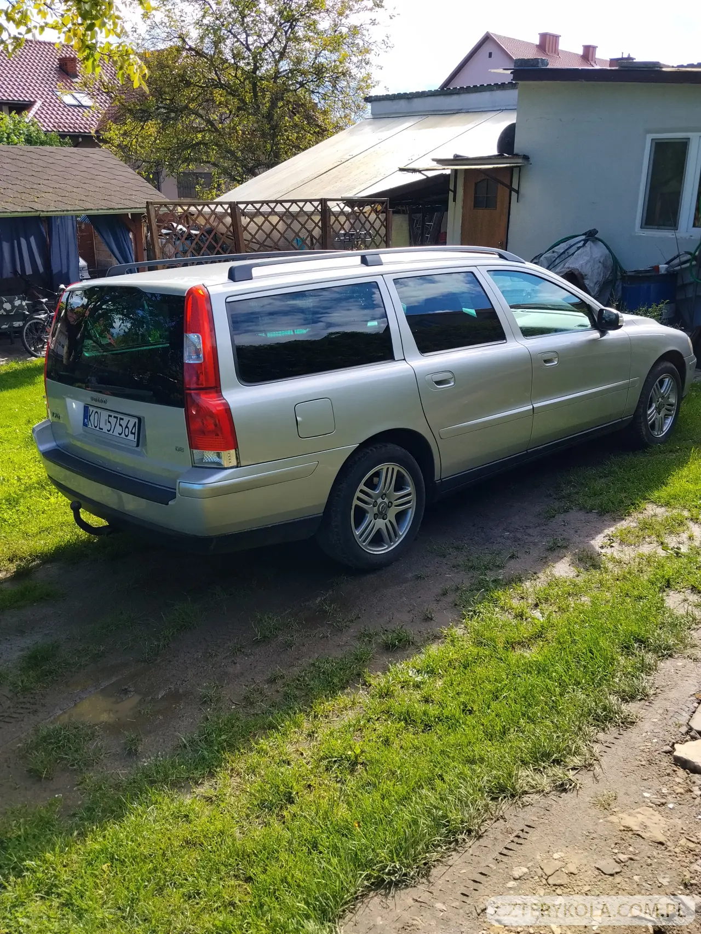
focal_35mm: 29
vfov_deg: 61.7
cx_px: 350
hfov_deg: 48.2
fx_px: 783
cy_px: 467
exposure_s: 1/955
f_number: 1.8
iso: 50
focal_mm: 4.22
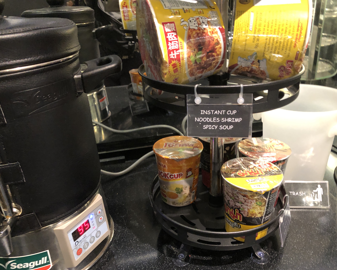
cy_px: 139
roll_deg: +2.7
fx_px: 299
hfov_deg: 58.7
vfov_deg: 48.5
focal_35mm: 30
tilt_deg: -28.6
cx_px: 180
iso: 80
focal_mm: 3.99
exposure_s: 1/6
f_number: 1.8
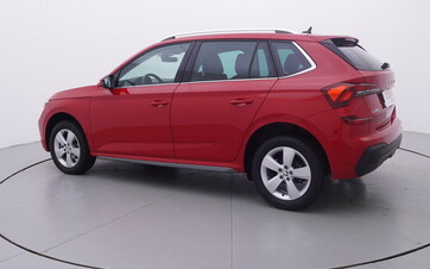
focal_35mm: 35
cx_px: 231
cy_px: 114
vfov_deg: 36.4
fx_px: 407
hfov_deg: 55.6
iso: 200
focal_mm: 15
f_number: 5
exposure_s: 1/80
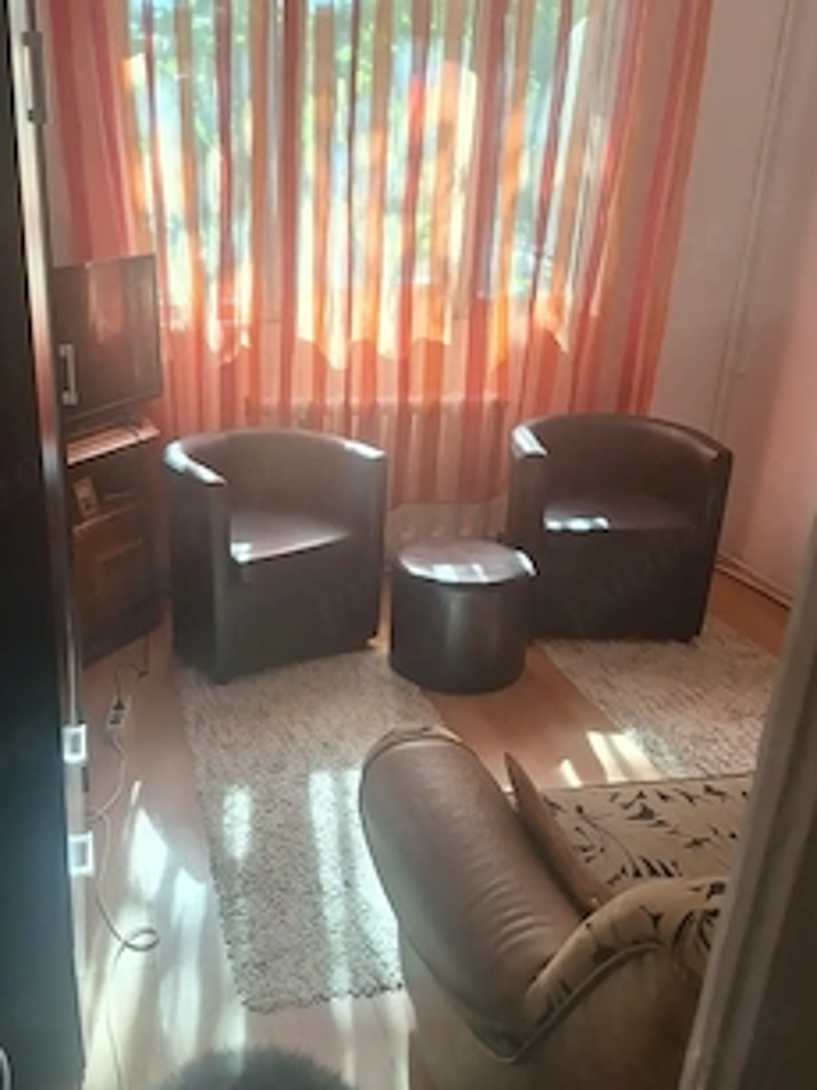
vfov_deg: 59.9
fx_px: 945
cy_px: 596
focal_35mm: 30
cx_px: 302
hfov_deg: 46.3
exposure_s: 1/124
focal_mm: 5.54
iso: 40
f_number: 1.8
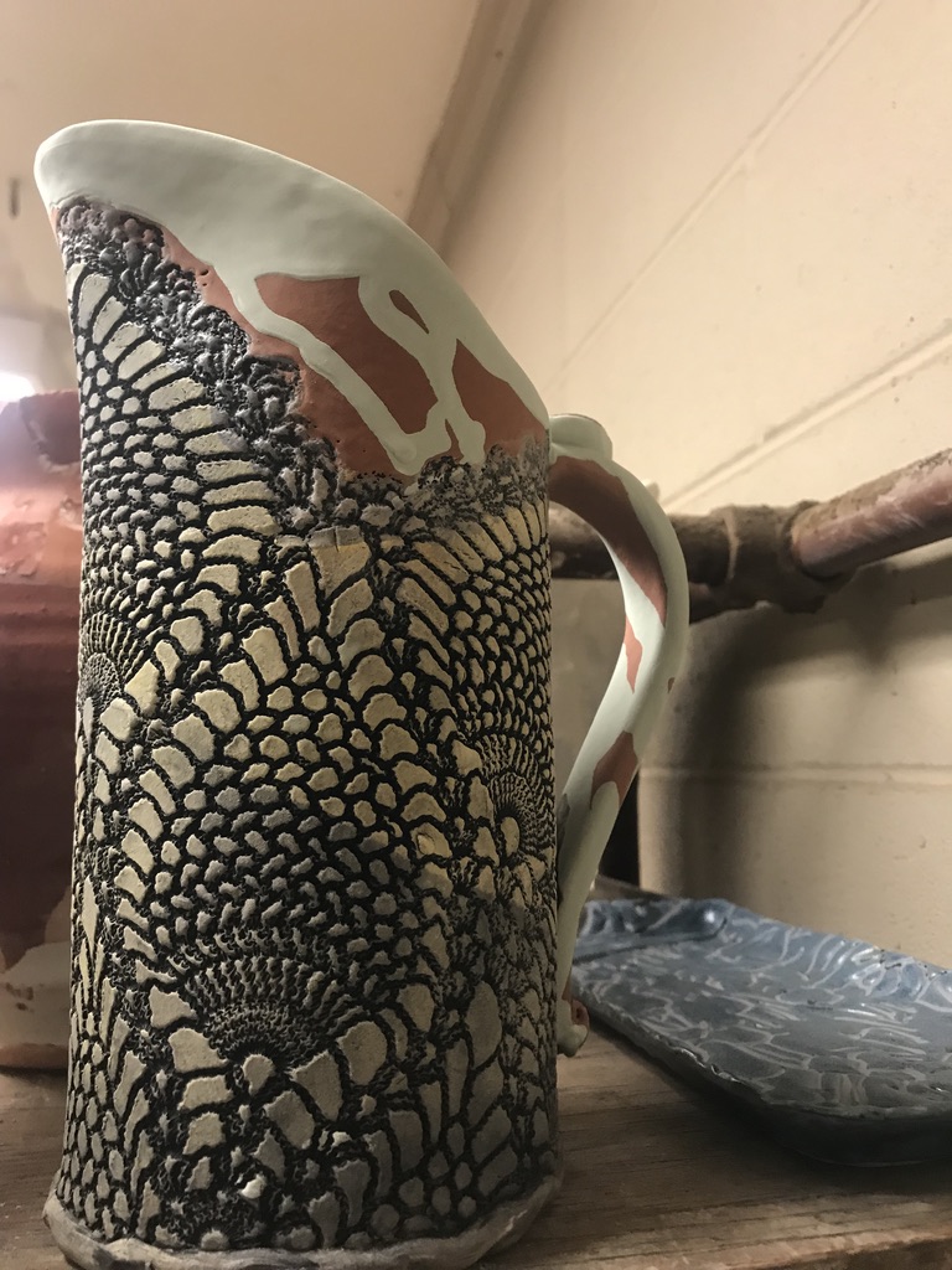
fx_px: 1027
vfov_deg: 63.4
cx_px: 476
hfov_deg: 49.7
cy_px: 635
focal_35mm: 28
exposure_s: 1/15
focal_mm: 3.99
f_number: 1.8
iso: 50
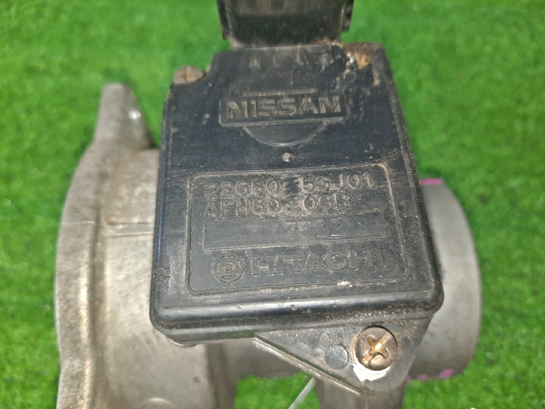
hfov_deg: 69.4
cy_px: 204
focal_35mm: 25
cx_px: 272
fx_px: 394
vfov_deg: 54.9
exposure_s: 1/50
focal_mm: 4.6
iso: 169
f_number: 2
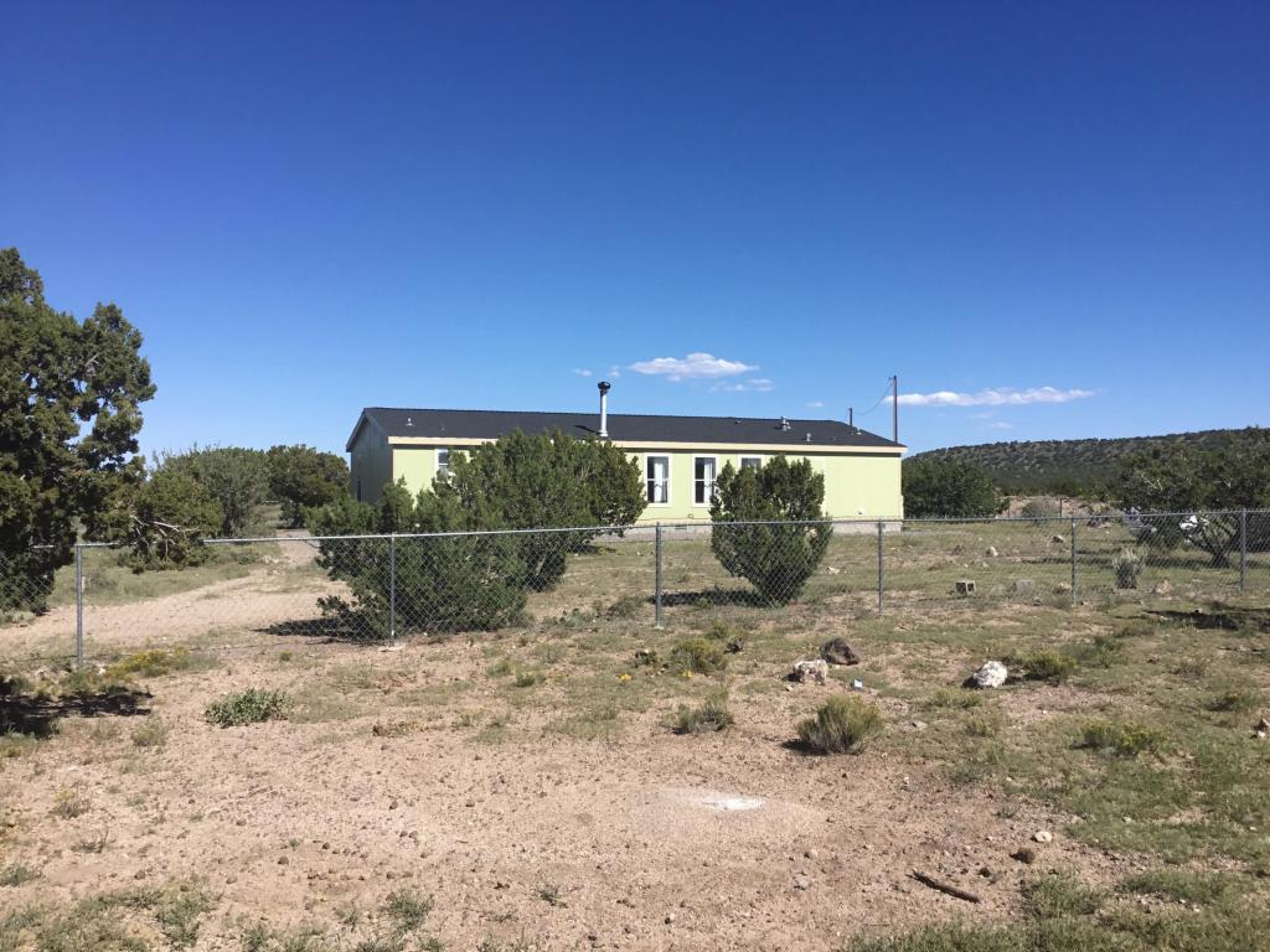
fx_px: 1137
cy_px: 476
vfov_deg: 45.4
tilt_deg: +0.6
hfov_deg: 58.4
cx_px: 635
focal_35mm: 31
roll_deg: +0.3
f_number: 2.4
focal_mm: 3.3
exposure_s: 1/1631
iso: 25
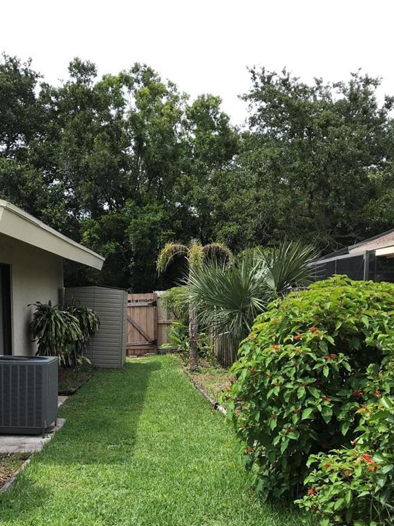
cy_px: 388
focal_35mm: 44
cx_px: 147
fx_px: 668
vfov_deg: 41.8
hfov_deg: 32.7
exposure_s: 1/1153
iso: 20
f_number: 1.8
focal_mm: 3.99
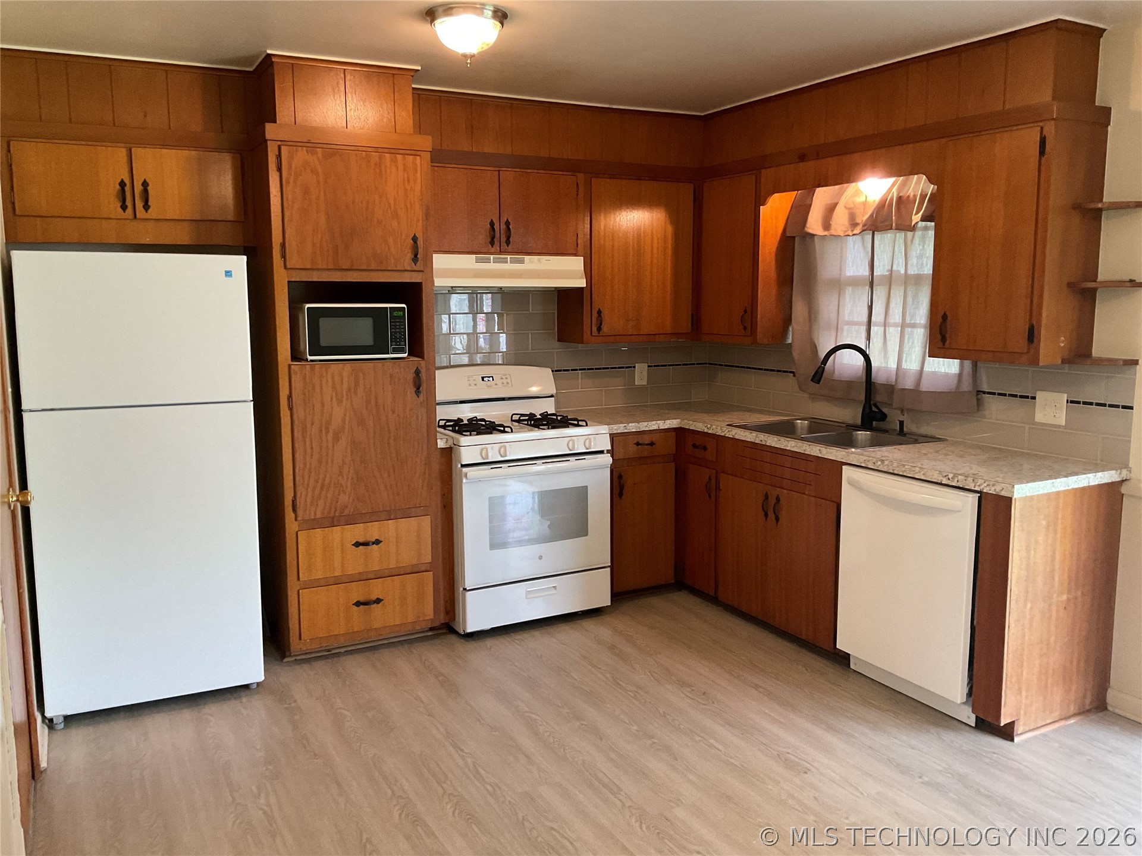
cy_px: 428
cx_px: 571
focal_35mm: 29
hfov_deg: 61.7
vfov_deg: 48.2
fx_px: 957
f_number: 1.8
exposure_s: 1/60
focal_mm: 3
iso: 160
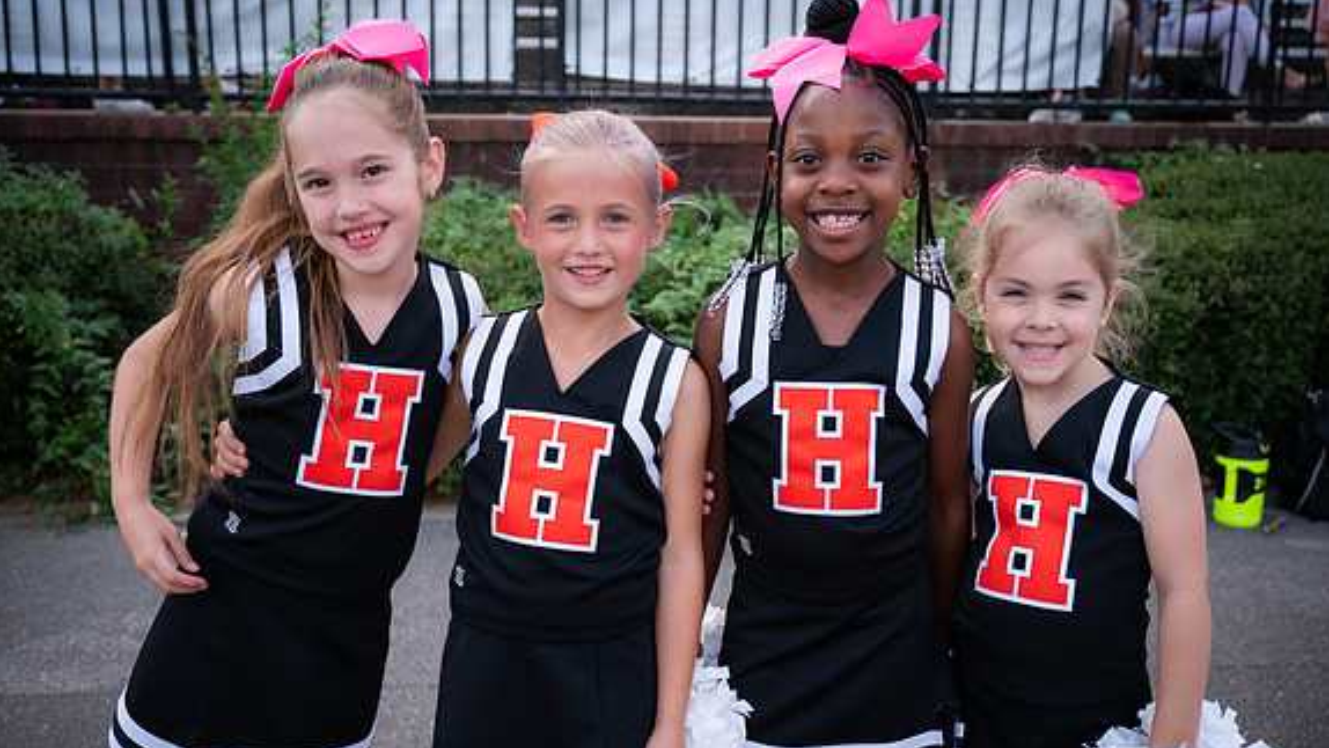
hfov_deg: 54.0
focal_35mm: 37
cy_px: 424
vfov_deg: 32.0
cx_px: 660
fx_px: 1304
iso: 640
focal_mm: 35
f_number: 4
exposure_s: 1/640
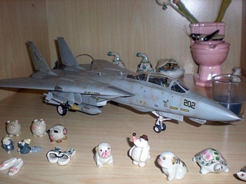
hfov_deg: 49.0
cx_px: 123
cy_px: 92
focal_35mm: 38
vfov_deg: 37.7
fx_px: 270
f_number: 3.1
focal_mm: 6.3
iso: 50
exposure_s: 1/60
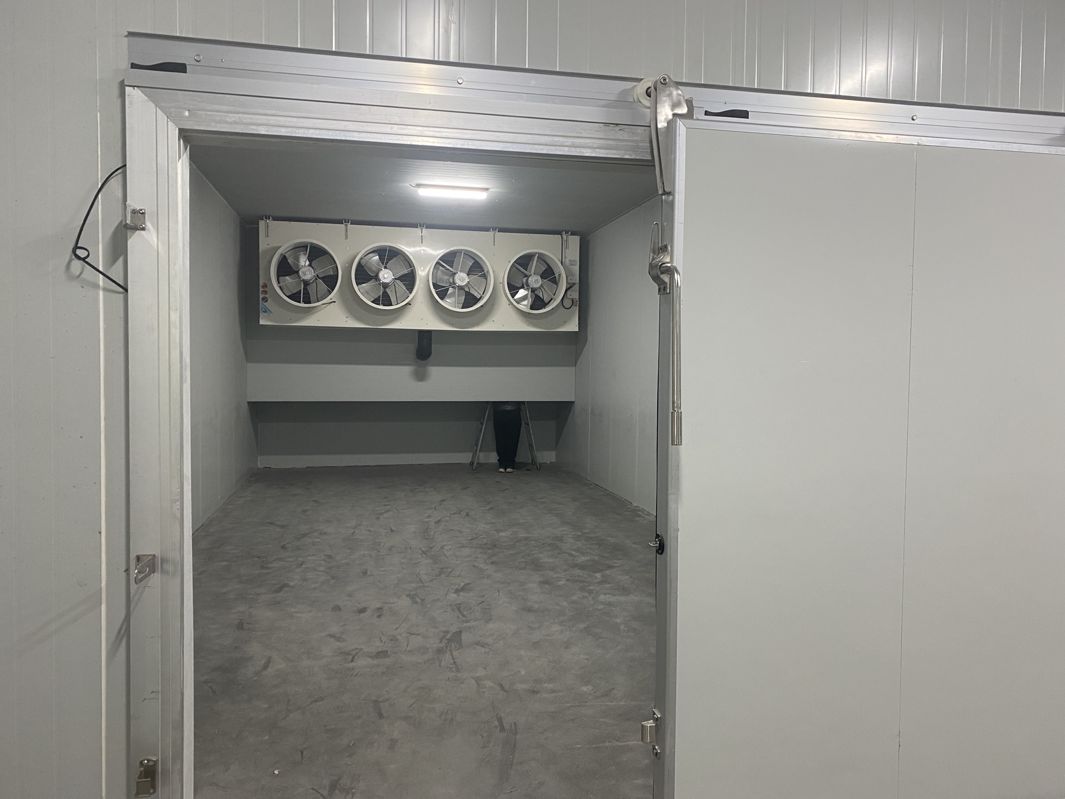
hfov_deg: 67.3
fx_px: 800
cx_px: 532
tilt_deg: -2.6
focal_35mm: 26
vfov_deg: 53.1
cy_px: 400
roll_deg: -0.9
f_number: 1.8
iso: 160
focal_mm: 4.25
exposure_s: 1/60
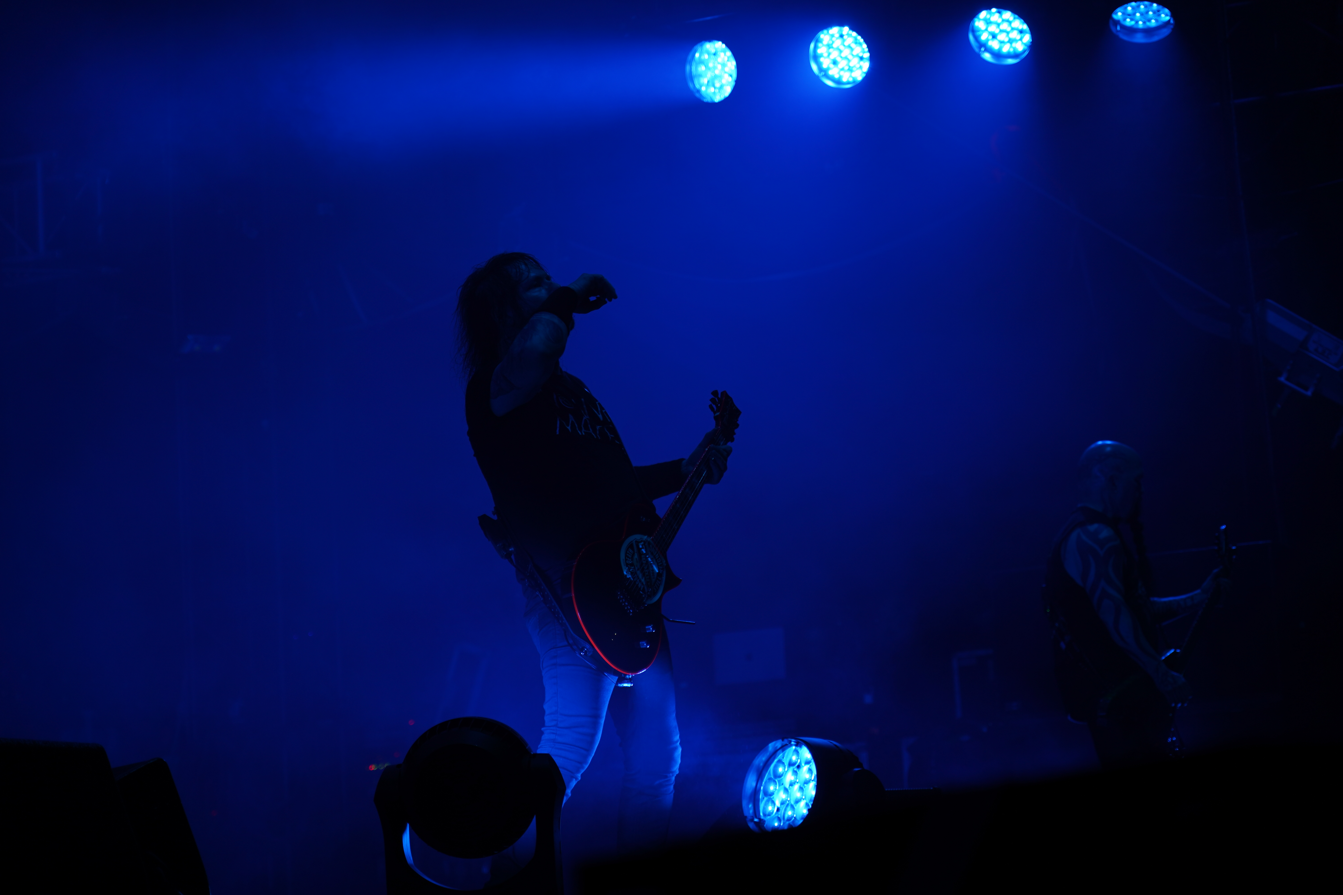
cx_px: 672
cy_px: 448
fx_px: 3917
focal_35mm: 105
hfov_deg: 19.5
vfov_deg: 13.0
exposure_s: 1/125
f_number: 4
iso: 125
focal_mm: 105
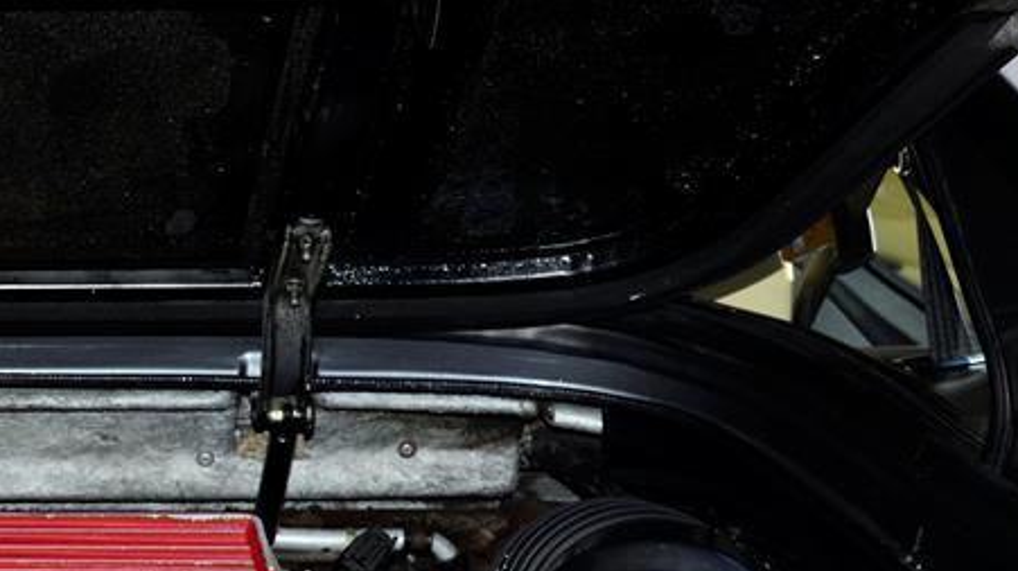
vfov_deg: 15.1
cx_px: -43
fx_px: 2104
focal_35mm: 78
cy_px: 609
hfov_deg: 25.6
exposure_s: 1/160
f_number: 7.1
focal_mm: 35
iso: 100
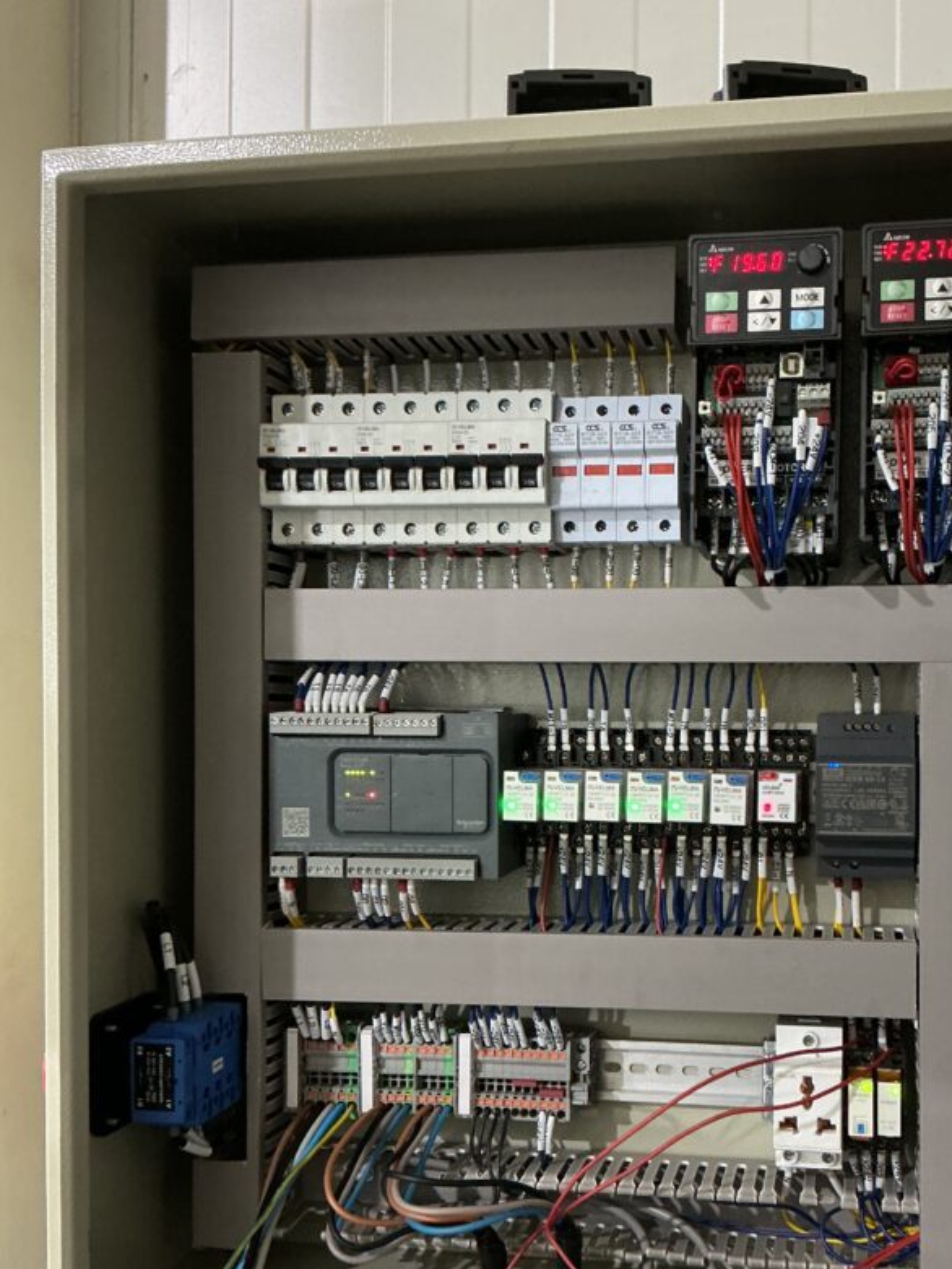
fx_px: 1393
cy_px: 754
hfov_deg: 37.4
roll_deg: -0.1
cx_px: 621
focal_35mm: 38
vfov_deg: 48.7
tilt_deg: -0.8
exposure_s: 1/33
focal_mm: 3
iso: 200
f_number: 1.8
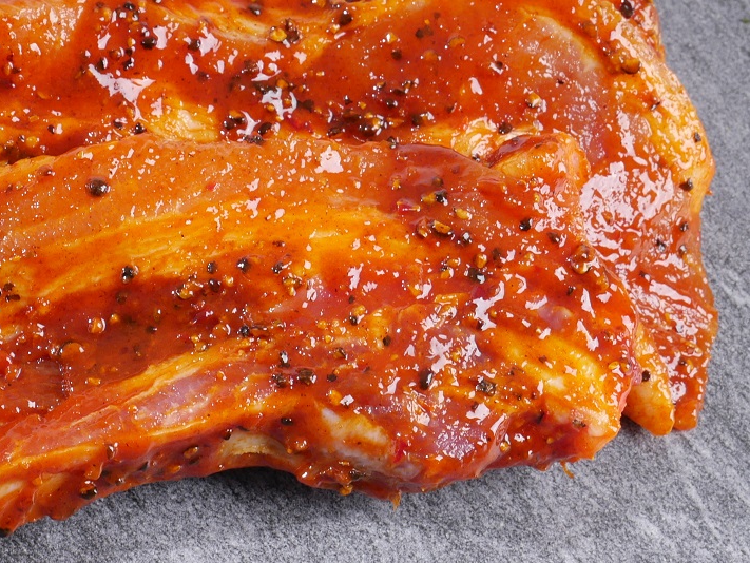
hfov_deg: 12.7
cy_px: 200
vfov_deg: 9.6
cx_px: 184
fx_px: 3360
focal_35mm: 155
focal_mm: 40
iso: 200
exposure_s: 1/160
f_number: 9
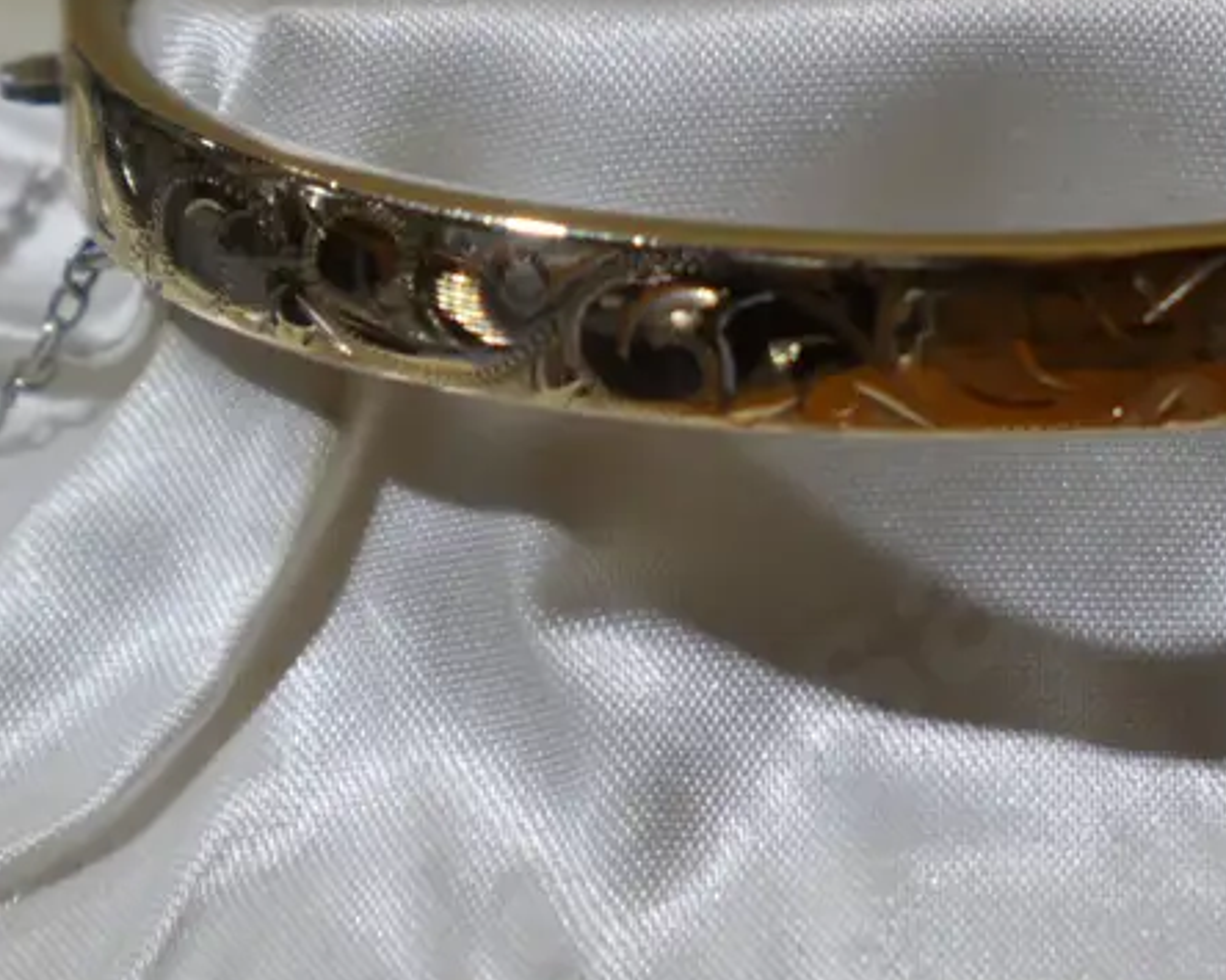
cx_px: 1091
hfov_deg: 10.2
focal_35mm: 189
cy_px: 508
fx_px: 6856
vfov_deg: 8.2
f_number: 5.6
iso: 640
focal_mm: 42
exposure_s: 1/100
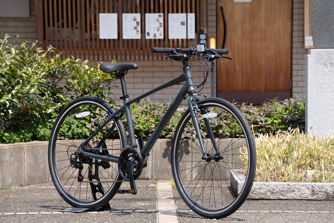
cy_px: 112
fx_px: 1976
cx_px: 167
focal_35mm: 213
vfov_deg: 6.4
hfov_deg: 9.7
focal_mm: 142
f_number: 9
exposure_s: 1/250
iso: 160
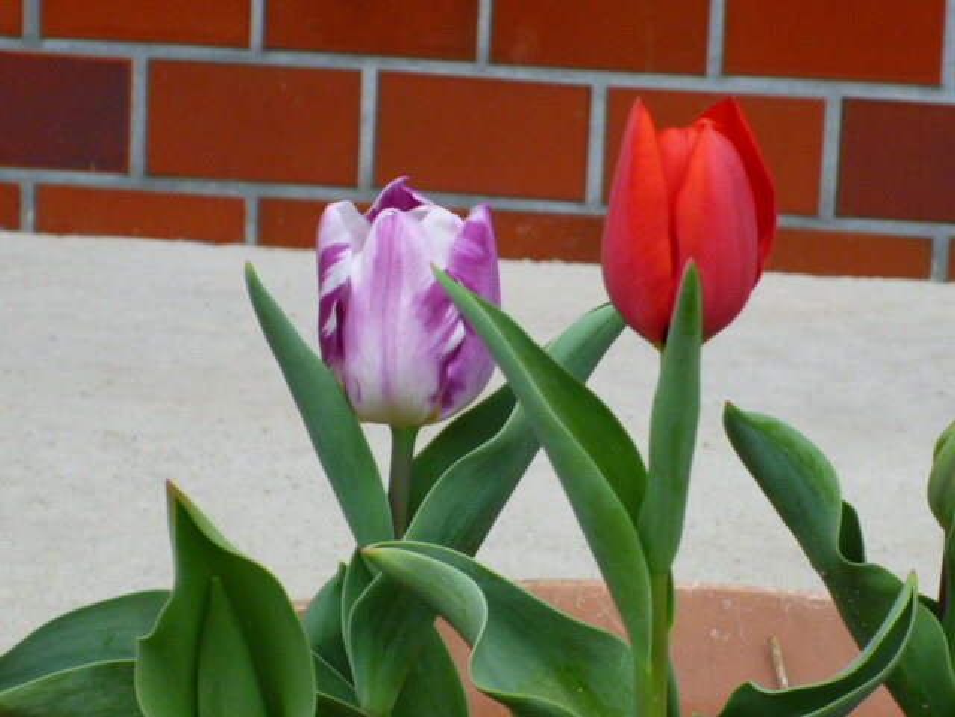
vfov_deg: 9.6
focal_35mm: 154
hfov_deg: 12.8
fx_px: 4249
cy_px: 358
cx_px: 478
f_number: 6.5
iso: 400
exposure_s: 1/100
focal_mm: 20
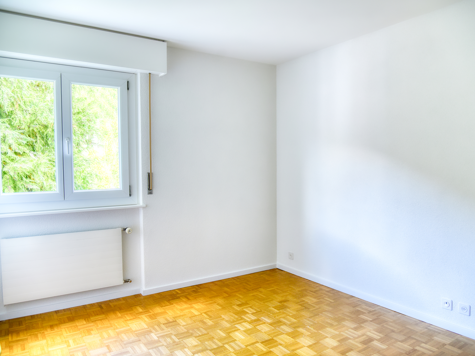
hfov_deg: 67.2
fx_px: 357
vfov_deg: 53.1
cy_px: 178
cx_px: 251
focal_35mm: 26
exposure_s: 1/80
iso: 250
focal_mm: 24
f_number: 4.5
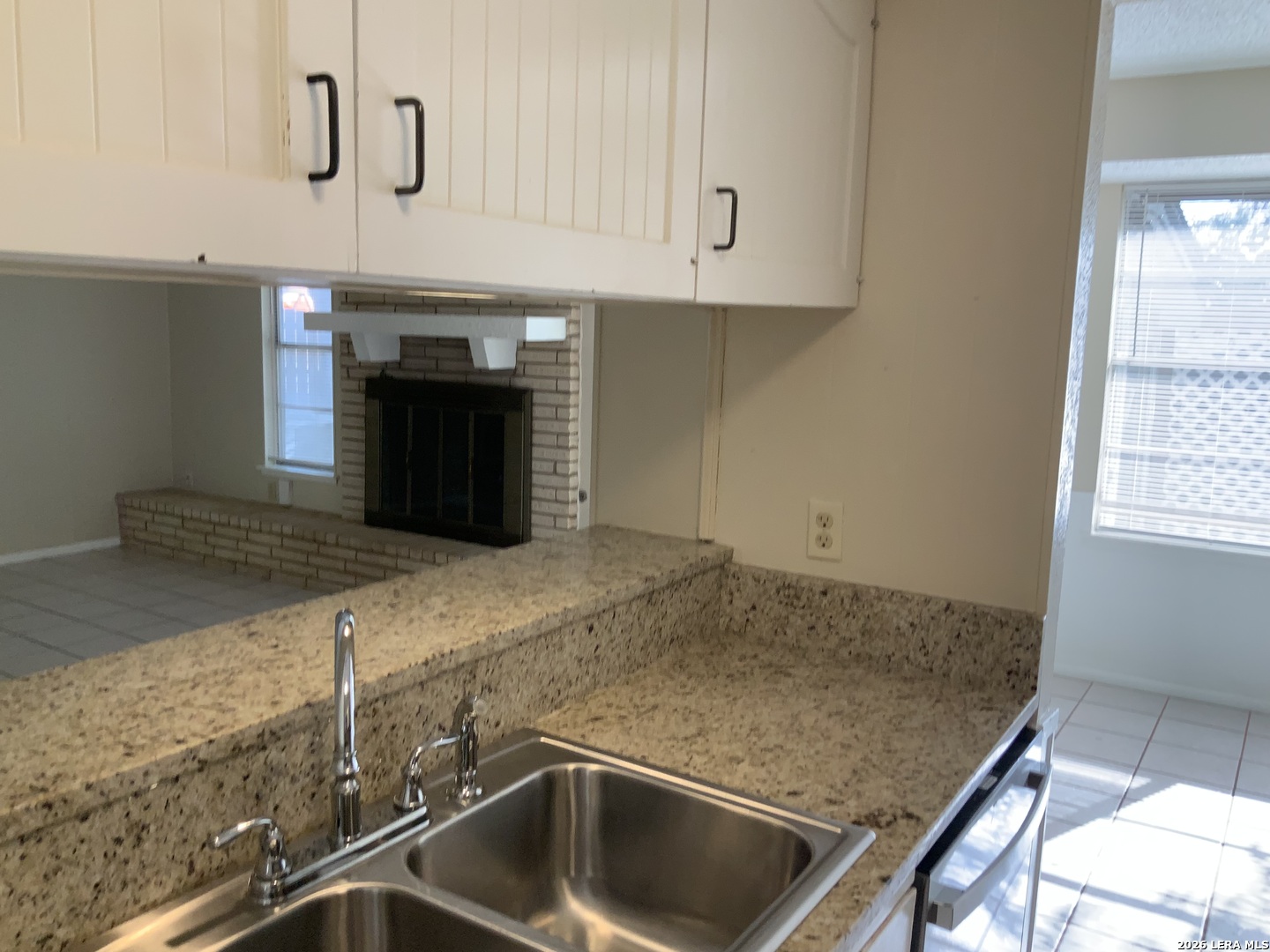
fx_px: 1064
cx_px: 635
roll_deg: -0.4
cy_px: 476
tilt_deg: -6.0
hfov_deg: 61.7
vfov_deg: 48.2
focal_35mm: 29
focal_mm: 3
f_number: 1.8
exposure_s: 1/60
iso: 50
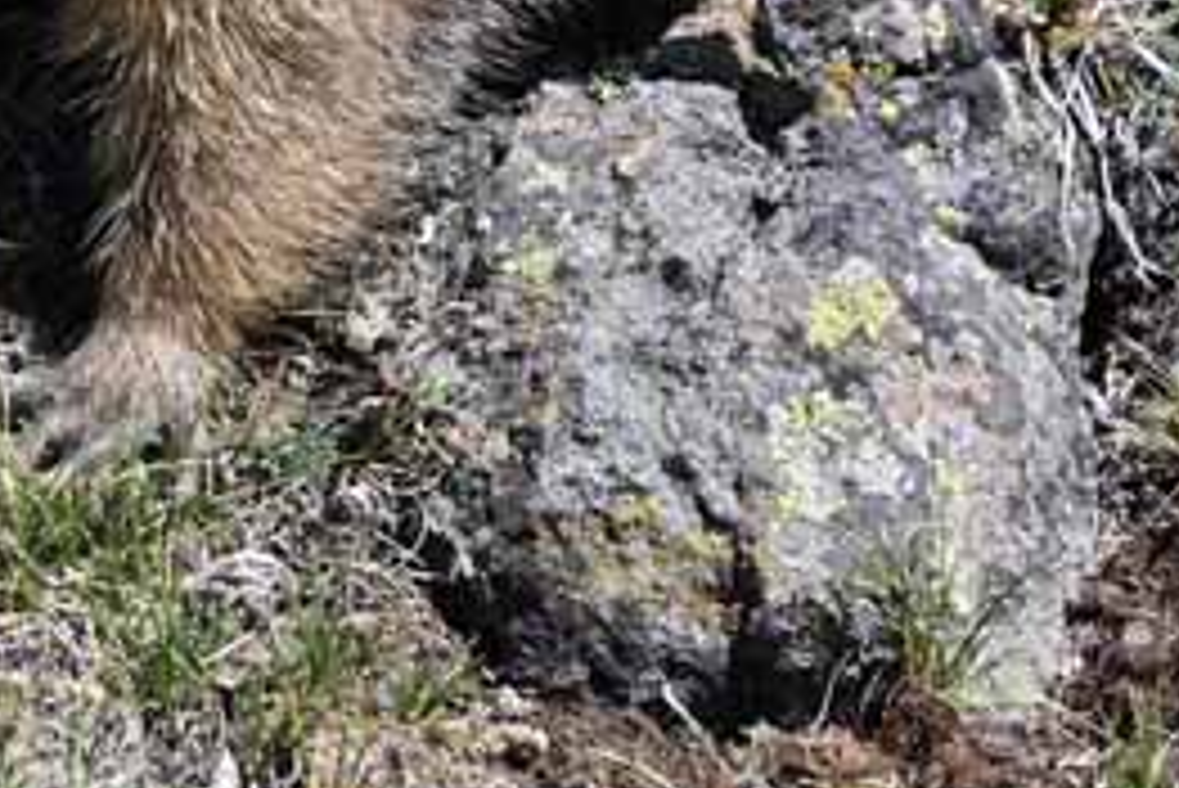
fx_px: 11501
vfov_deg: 3.9
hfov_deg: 5.9
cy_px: -250
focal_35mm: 351
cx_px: 234
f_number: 8
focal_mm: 115
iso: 64
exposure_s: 1/250
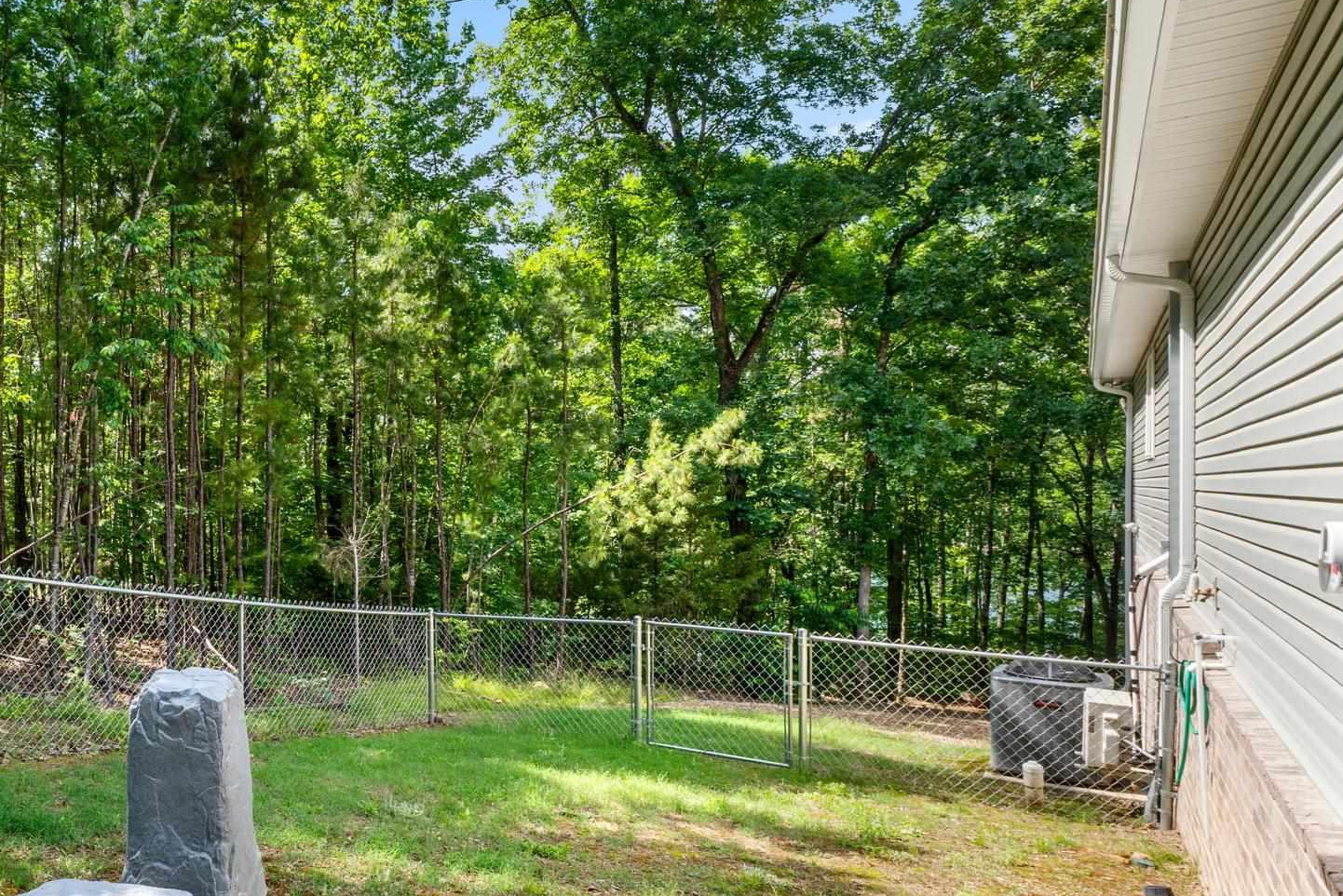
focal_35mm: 26
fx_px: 970
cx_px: 255
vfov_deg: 49.6
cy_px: 451
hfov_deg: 63.0
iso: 200
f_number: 9
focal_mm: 10
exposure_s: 1/80
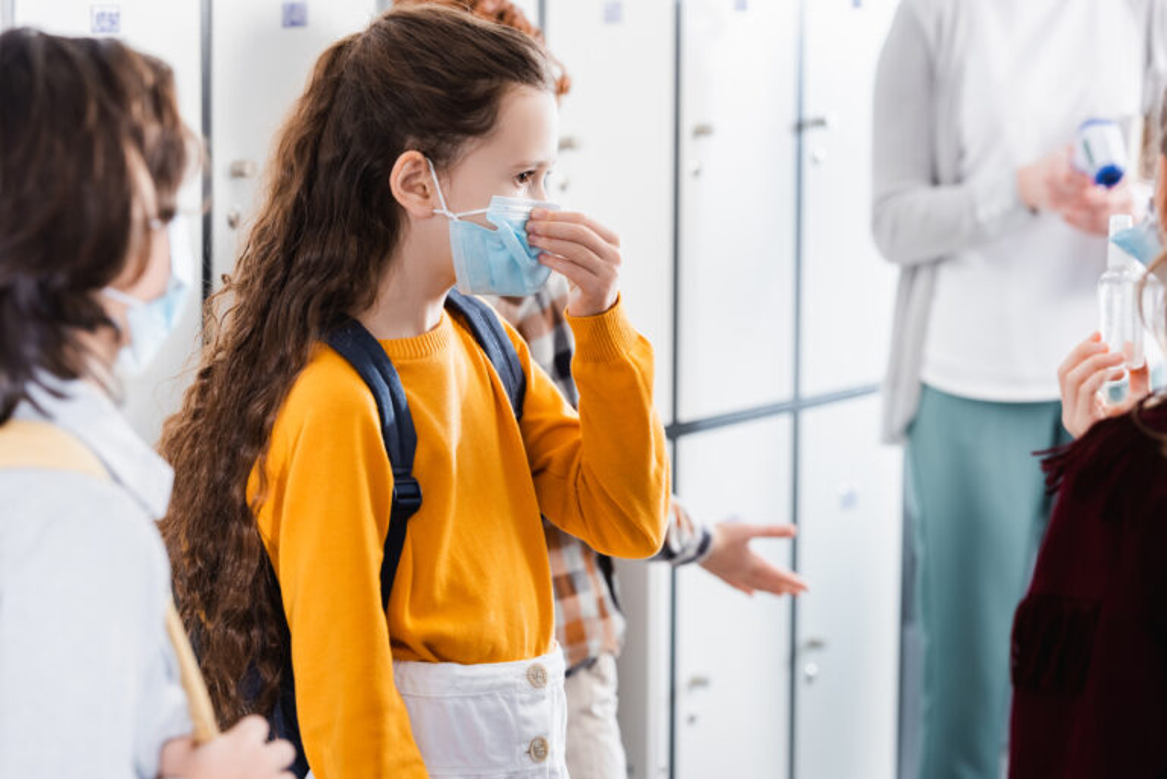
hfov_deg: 16.8
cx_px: 584
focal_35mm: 122
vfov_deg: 11.3
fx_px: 3957
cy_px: 390
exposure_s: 1/200
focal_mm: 122
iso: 250
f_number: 5
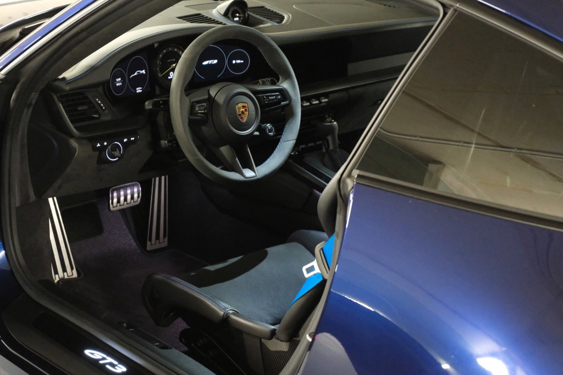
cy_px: 188
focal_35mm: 75
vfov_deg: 18.2
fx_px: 1173
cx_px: 282
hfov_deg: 27.0
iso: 12800
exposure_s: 1/30
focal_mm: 50
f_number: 4.8
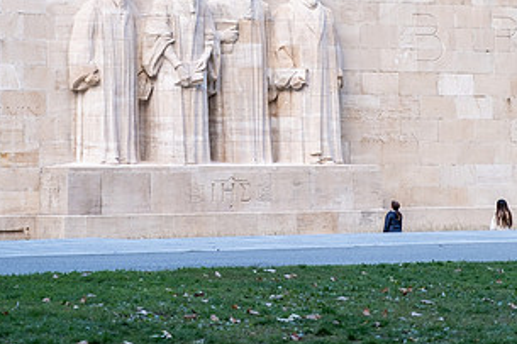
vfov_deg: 8.6
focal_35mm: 158
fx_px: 2268
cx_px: 198
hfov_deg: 13.0
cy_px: 43
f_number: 3.2
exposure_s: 1/160
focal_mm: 55
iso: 160
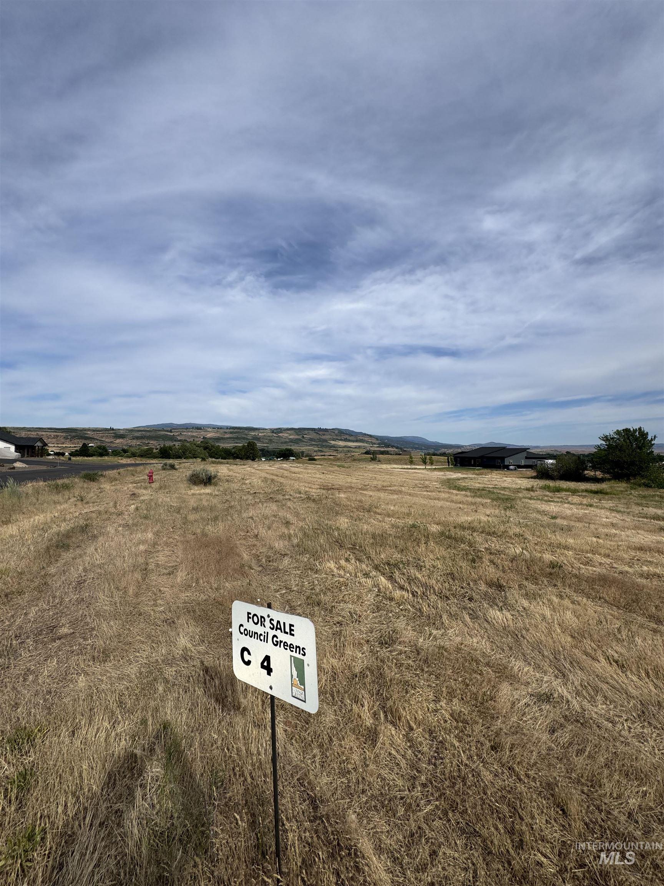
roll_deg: -0.8
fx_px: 358
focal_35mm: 14
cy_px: 443
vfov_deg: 102.1
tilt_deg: +2.3
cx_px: 332
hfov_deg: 85.7
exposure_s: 1/3390
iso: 50
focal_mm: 2.22
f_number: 2.2
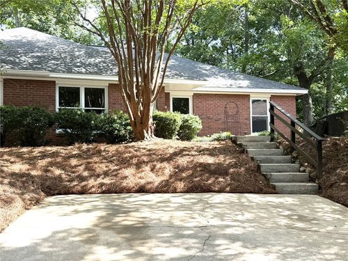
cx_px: 174
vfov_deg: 32.2
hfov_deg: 42.1
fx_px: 452
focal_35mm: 45
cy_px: 130
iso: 100
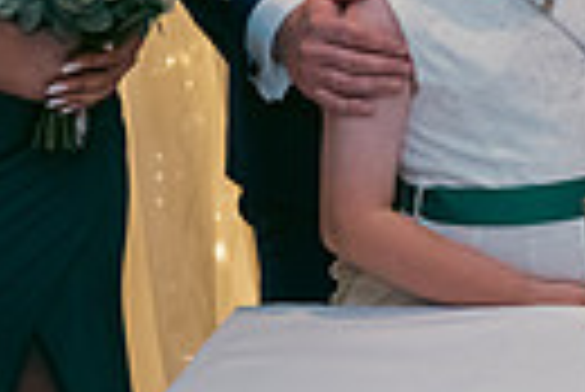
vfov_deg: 9.0
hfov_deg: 12.7
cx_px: 904
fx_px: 2473
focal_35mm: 152
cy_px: -20
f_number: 3.5
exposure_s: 1/160
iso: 800
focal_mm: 34
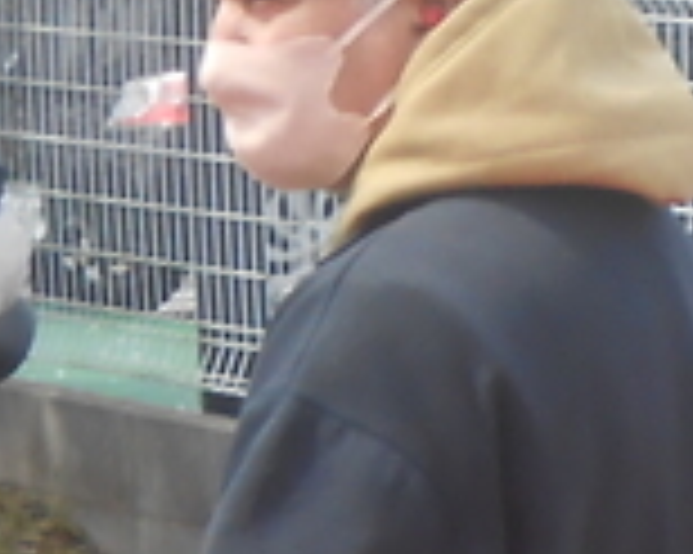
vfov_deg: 4.3
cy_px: 2018
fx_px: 6867
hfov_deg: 5.6
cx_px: 1665
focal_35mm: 335
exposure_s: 1/250
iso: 80
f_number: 4.5
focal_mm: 7.8
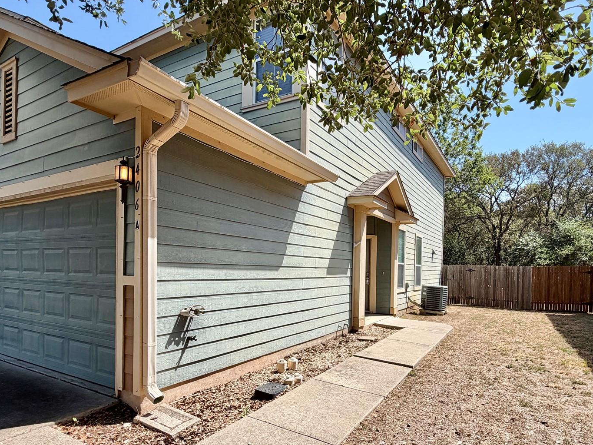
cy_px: 273
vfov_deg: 62.7
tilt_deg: -1.8
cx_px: 318
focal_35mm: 21
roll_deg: -0.9
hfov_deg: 78.9
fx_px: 360
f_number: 2.2
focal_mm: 2.22
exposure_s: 1/770
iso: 25
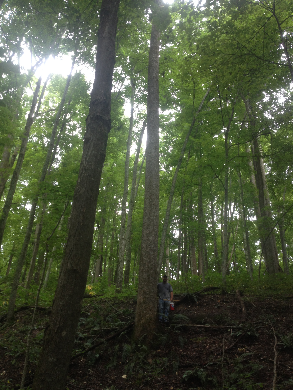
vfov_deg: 52.6
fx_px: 395
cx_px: 146
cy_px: 195
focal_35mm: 35
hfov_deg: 40.7
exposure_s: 1/30
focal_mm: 4.28
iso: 50
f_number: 2.4
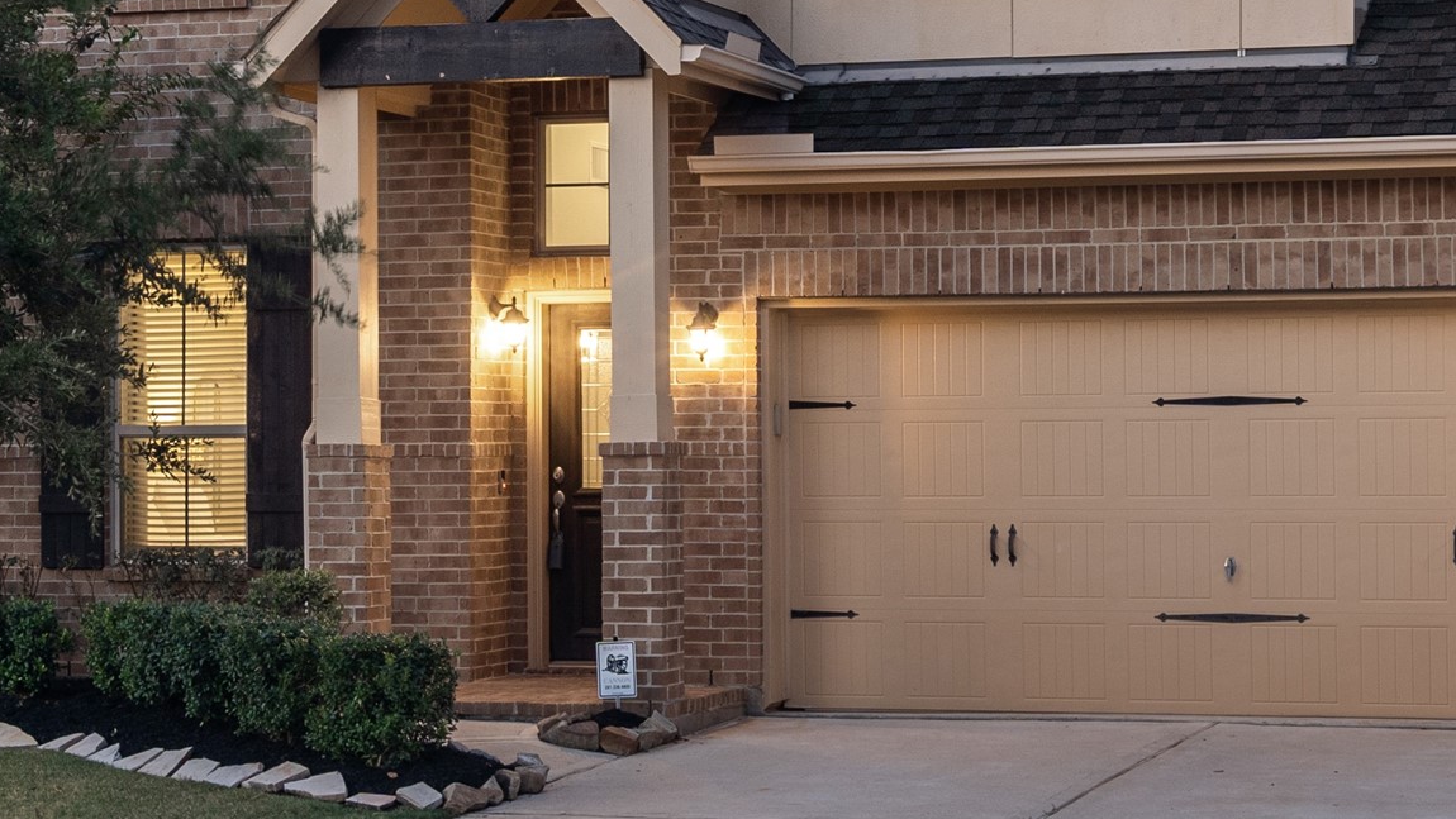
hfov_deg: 22.4
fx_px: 3668
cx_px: 786
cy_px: -5
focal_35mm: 95
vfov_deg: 12.6
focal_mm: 32
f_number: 9
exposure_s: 1/1.25
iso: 320
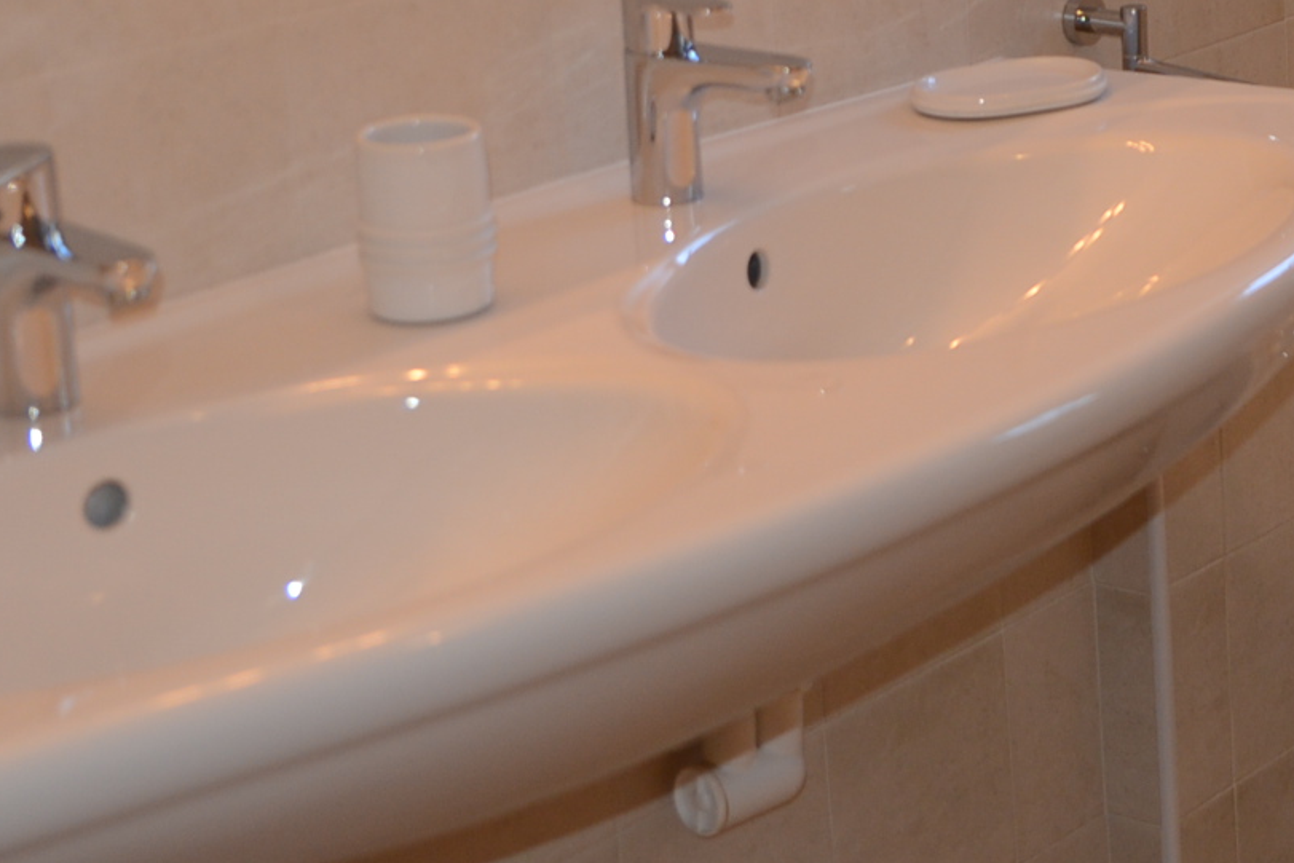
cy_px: -21
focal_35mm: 89
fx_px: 3199
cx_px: 1586
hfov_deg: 21.2
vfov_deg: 15.1
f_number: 2.8
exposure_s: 1/200
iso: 450
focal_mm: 24
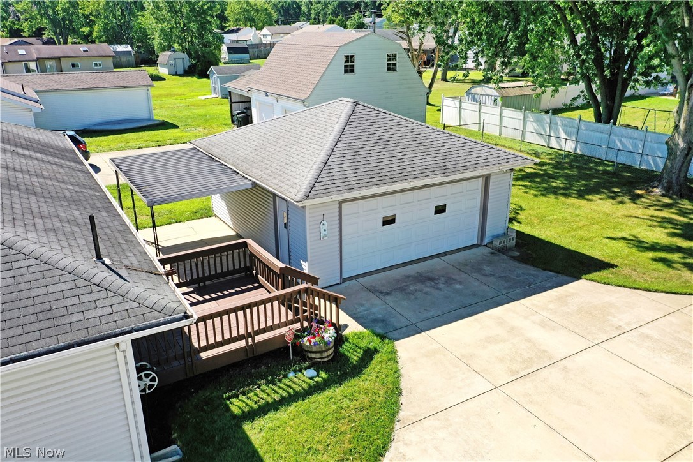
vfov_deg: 46.4
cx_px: 346
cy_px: 231
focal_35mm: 28
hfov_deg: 65.5
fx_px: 539
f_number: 5.6
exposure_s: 1/400
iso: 100
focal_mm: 10.26
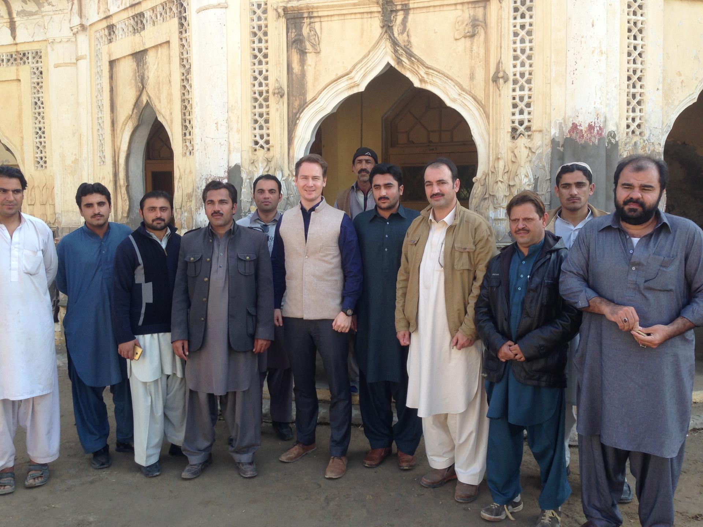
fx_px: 670
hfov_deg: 55.4
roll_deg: -0.7
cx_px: 352
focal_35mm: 33
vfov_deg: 42.9
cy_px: 264
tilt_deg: -3.5
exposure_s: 1/231
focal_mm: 4.12
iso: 50
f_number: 2.4
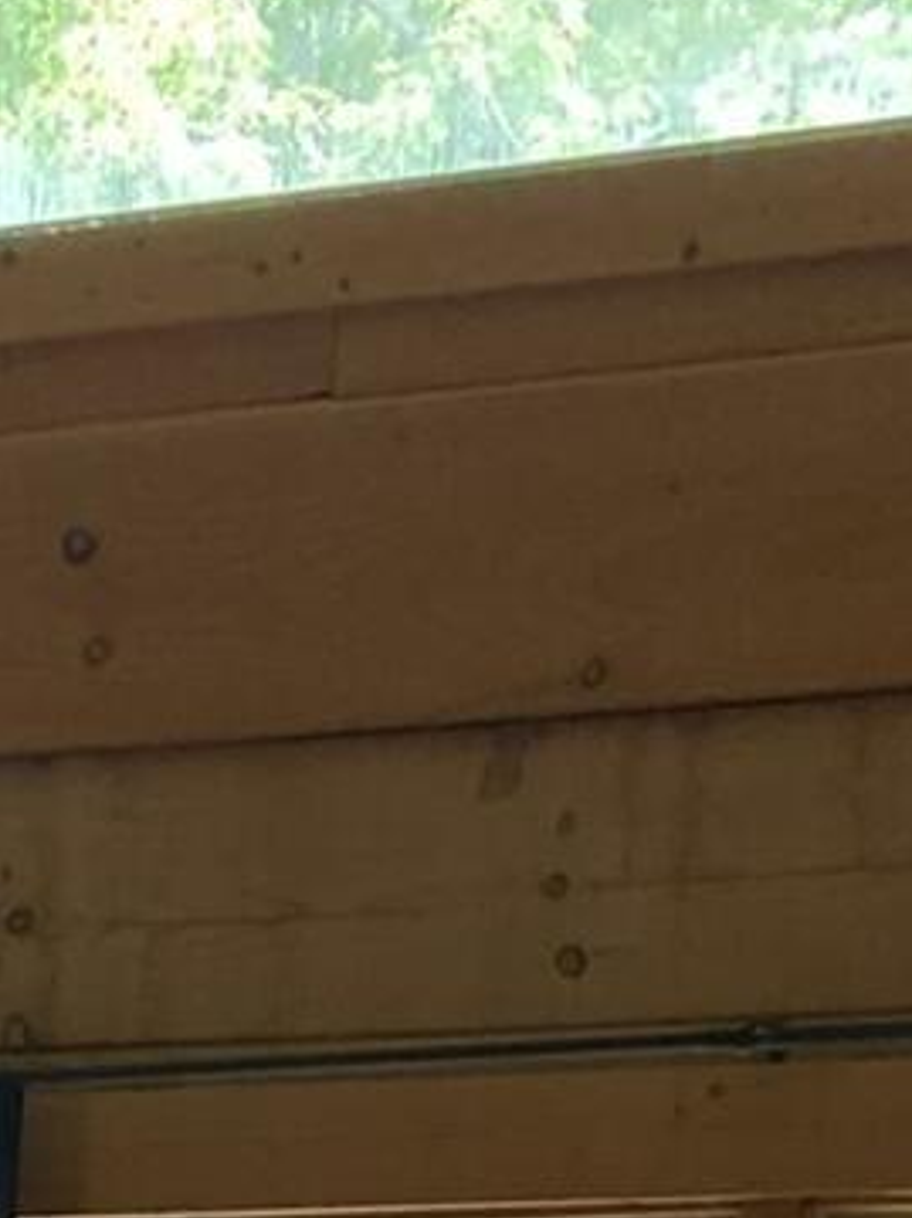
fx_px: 5097
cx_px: -553
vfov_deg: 10.8
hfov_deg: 9.8
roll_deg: -0.9
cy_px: 3237
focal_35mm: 145
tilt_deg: -15.7
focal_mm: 4.25
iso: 125
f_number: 1.8
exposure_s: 1/120
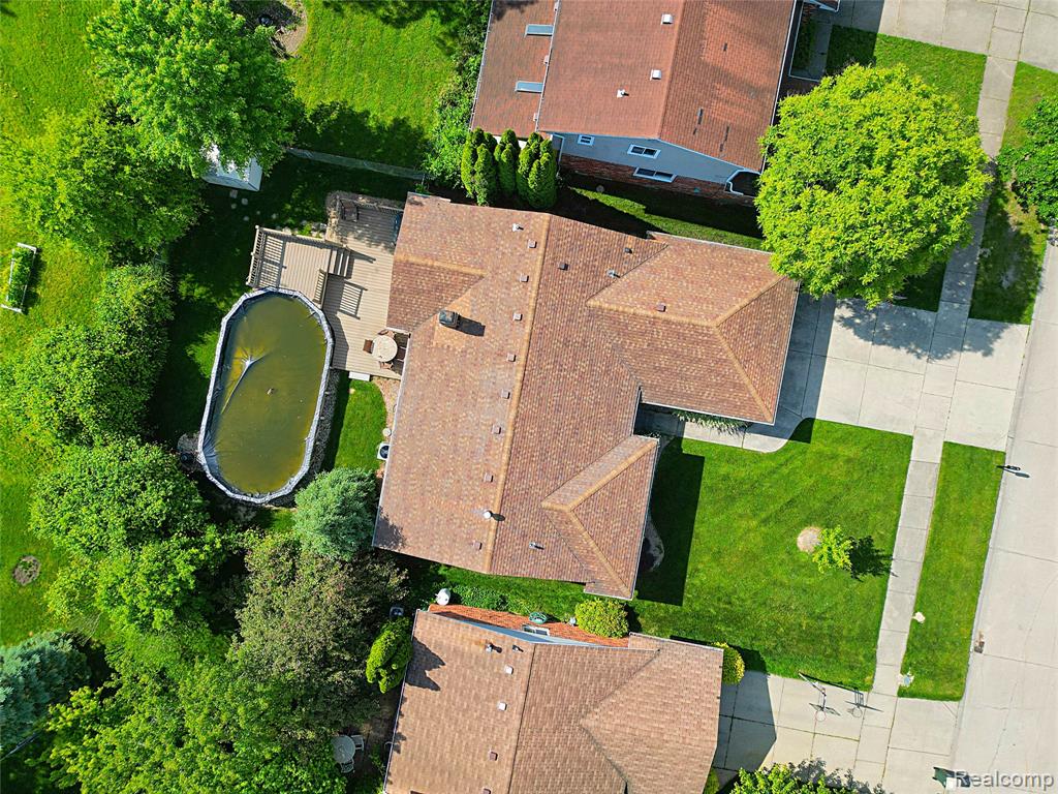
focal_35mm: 24
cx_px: 529
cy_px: 397
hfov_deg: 71.6
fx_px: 734
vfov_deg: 56.8
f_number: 1.7
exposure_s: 1/1600
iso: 130
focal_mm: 6.7
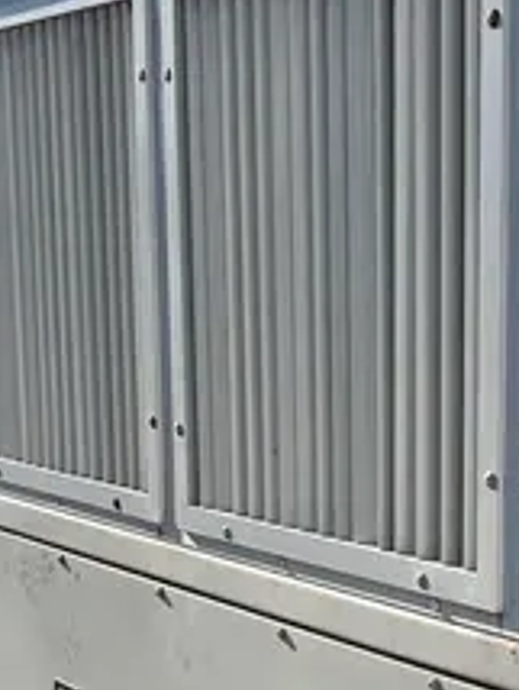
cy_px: 646
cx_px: 474
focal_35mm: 89
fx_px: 1776
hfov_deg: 16.4
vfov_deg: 21.4
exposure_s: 1/4149
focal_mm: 5.1
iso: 50
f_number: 1.6
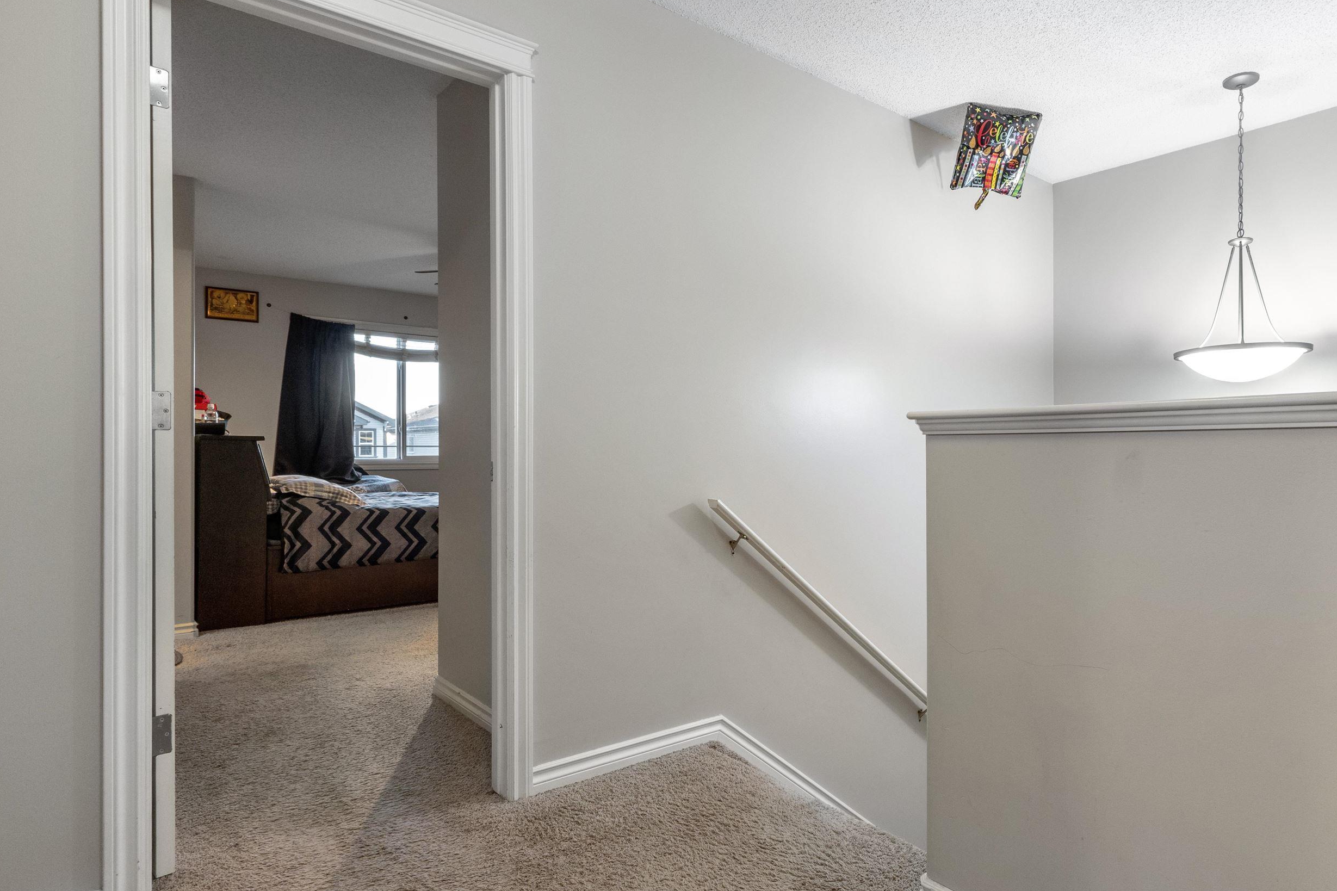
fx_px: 766
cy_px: 471
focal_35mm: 21
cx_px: 821
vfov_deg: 60.3
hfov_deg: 81.0
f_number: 8
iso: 200
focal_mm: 11
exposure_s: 1/3
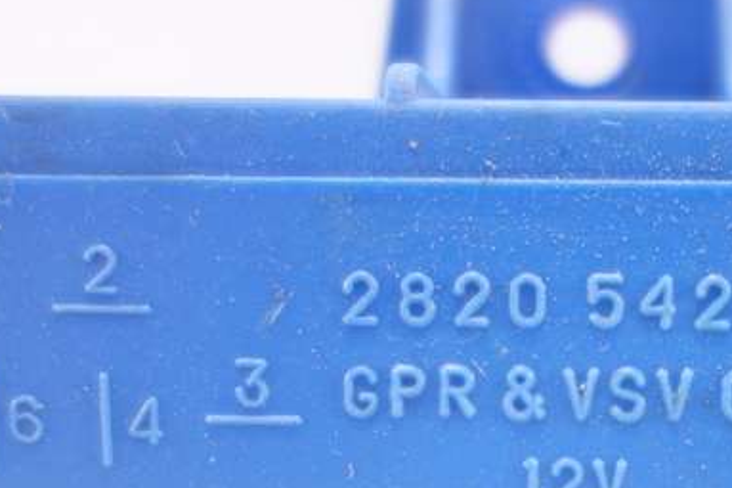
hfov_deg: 32.6
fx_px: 1219
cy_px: 388
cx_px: 575
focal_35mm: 60
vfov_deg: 22.3
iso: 125
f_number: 1.8
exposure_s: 1/60
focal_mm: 10.4
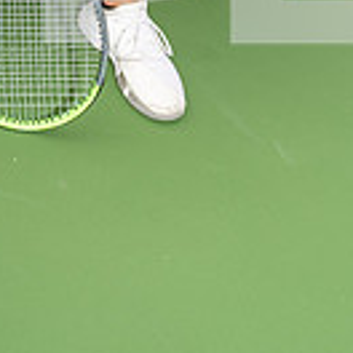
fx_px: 1234
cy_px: -225
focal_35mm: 107
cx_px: 19
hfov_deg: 16.0
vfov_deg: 14.8
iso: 100
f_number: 5.6
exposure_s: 1/250
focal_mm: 37
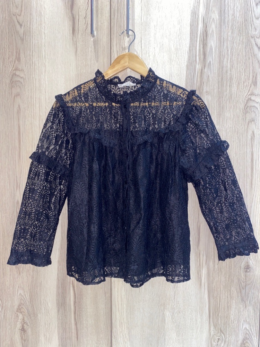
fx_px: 260
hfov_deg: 53.1
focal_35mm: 26
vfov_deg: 67.3
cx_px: 130
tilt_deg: -3.0
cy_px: 174
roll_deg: +0.3
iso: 50
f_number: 1.8
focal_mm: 4.25
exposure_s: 1/16
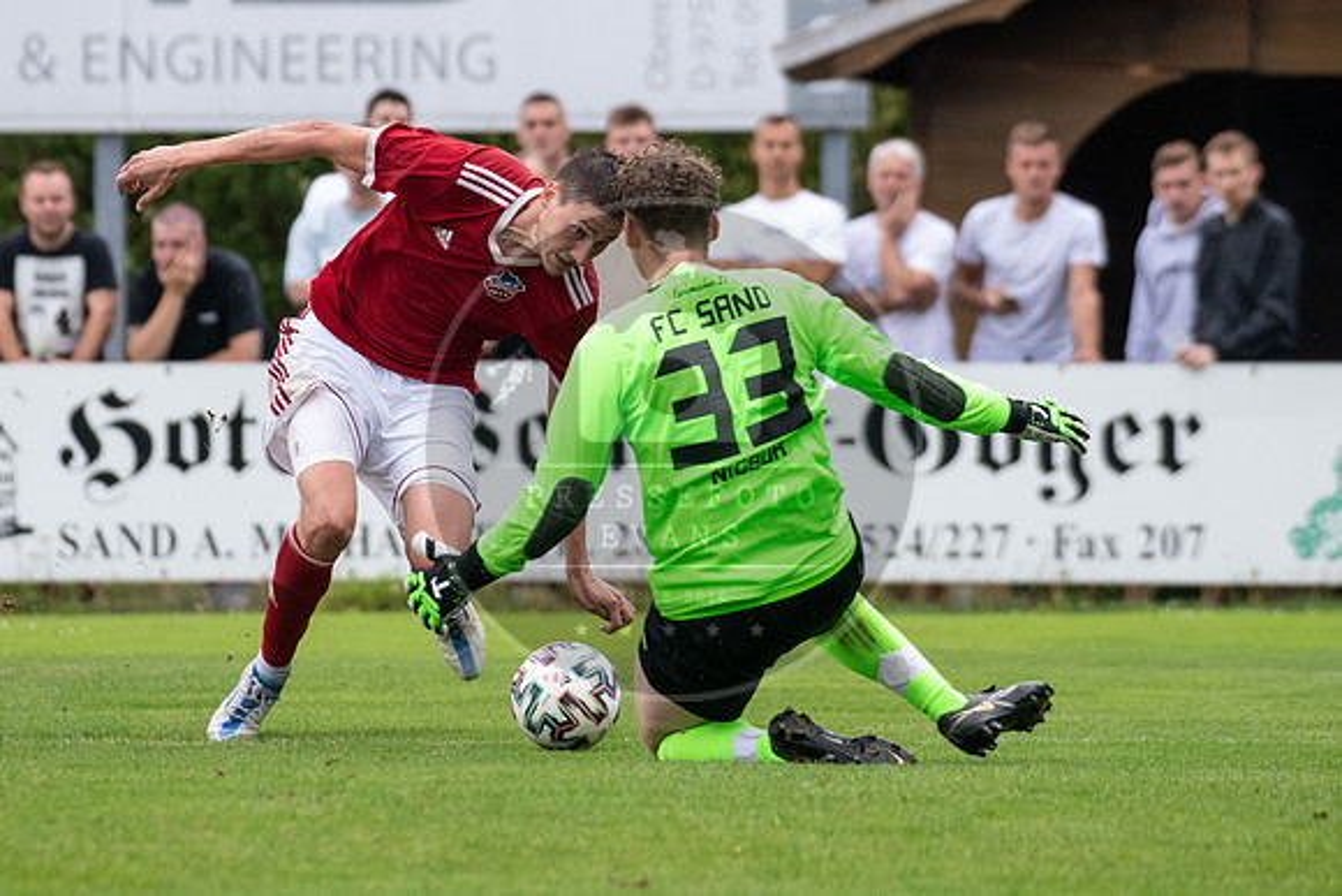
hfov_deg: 4.0
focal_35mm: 515
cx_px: 623
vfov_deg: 2.7
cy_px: 309
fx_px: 19185
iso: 2000
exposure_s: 1/1600
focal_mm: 310
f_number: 5.6
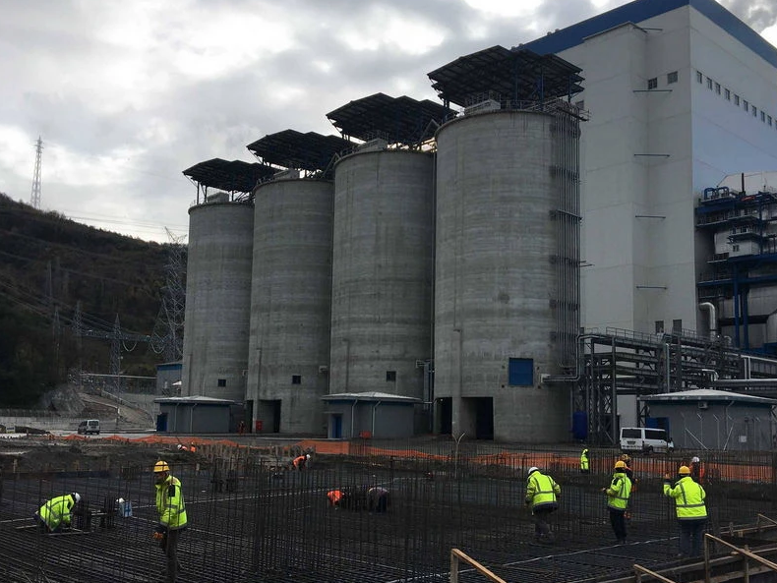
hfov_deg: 50.1
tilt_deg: +8.1
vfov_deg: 38.6
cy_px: 329
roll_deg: -0.2
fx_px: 831
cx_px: 398
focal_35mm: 37
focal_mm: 4.15
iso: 25
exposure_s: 1/1374
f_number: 2.2
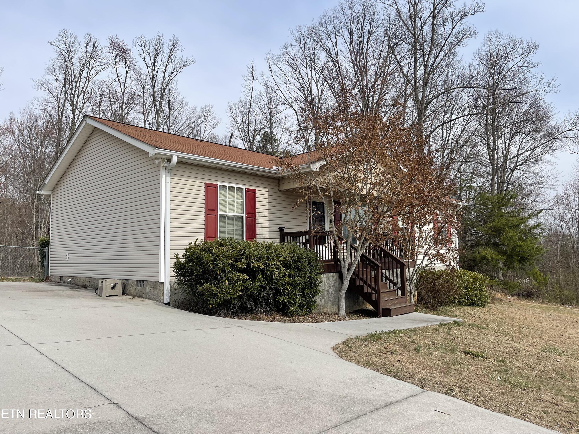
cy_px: 217
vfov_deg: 54.9
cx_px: 290
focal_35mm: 25
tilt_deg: +4.7
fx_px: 418
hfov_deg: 69.4
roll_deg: +1.1
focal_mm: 5.1
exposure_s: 1/3922
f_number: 1.6
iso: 32
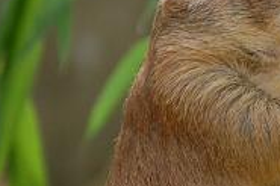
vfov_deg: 1.0
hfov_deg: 1.6
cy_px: 168
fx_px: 10250
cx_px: 406
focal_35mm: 1319
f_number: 5.6
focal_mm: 200
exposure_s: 1/640
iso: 400
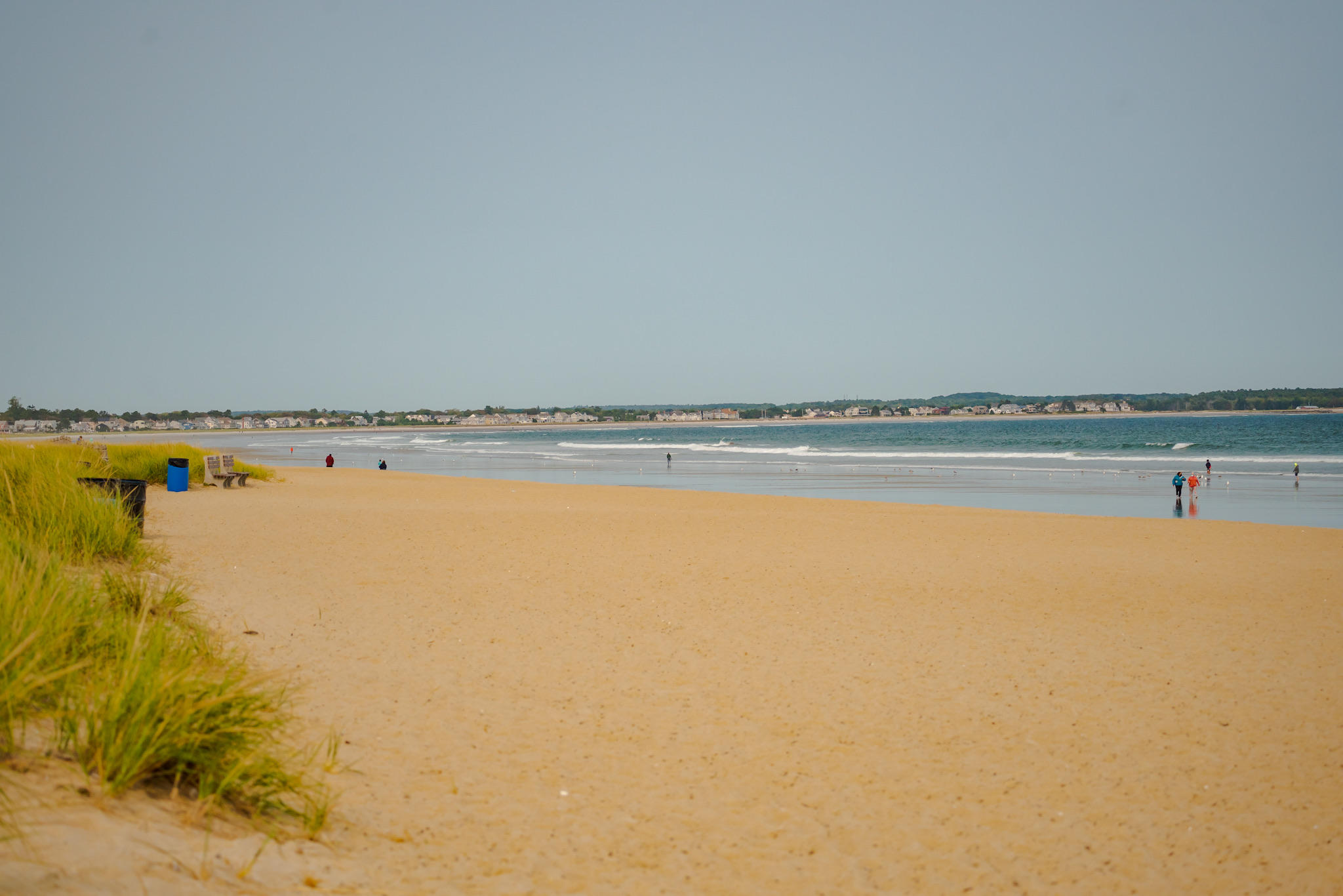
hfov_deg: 20.4
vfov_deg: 13.7
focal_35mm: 100
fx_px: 3731
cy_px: 448
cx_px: 672
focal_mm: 100
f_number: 5.6
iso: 640
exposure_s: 1/1600
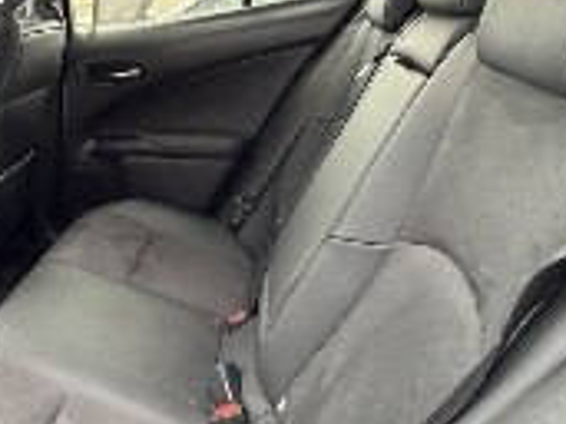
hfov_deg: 49.5
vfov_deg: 41.7
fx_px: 556
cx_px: 83
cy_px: 205
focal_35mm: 34
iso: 320
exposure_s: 1/73
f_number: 2.2
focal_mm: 2.22
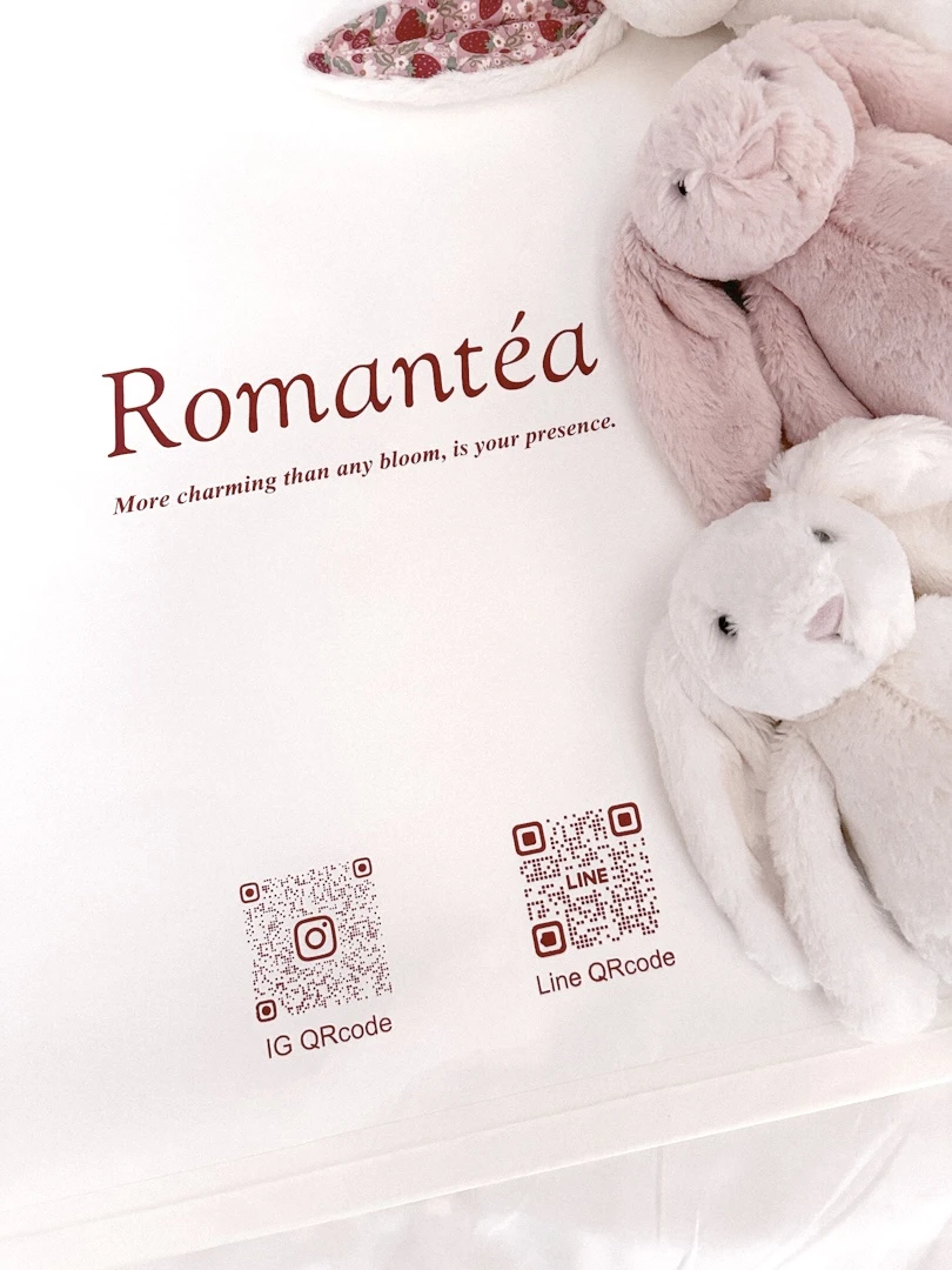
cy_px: 635
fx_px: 880
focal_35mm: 24
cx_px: 476
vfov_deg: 71.6
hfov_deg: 56.8
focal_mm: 6.86
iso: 500
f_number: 1.8
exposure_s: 1/60
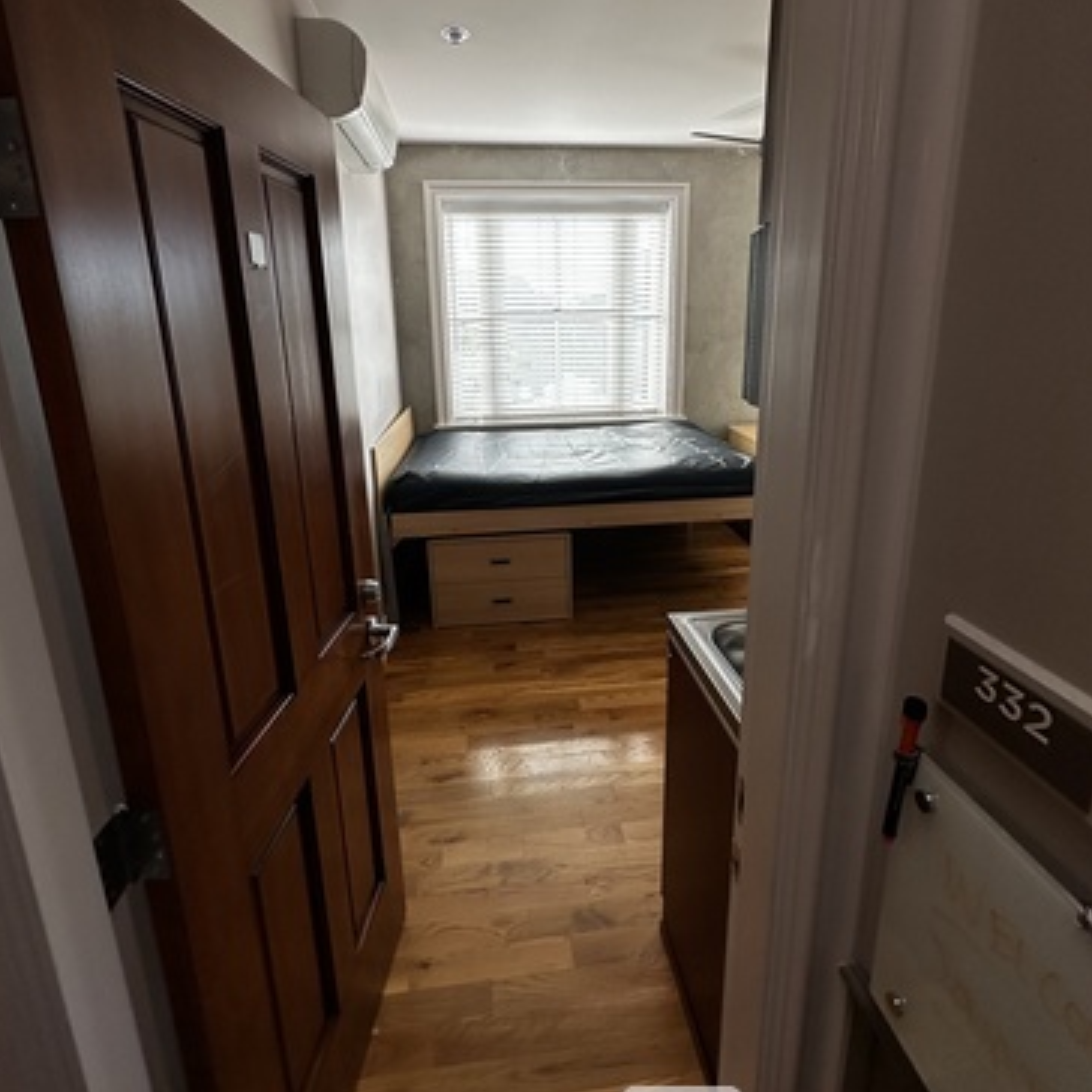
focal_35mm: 17
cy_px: 456
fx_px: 607
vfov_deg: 83.3
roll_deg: +0.0
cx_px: 544
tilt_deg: -11.5
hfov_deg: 84.0
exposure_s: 1/137
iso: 40
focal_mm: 2.22
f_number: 2.2
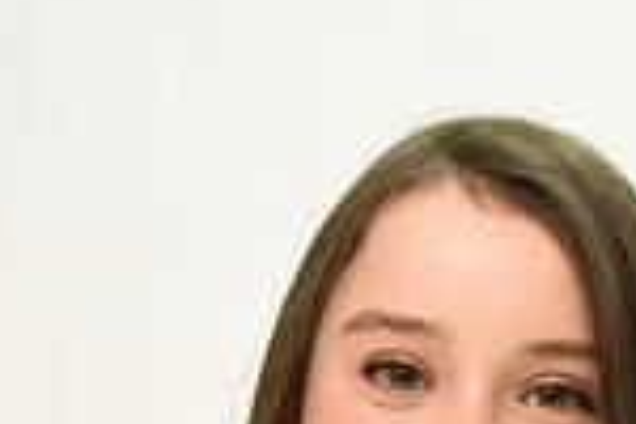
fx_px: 2385
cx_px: 704
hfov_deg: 14.8
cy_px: 617
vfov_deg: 9.9
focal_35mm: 135
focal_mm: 35
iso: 1600
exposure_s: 1/80
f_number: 3.5
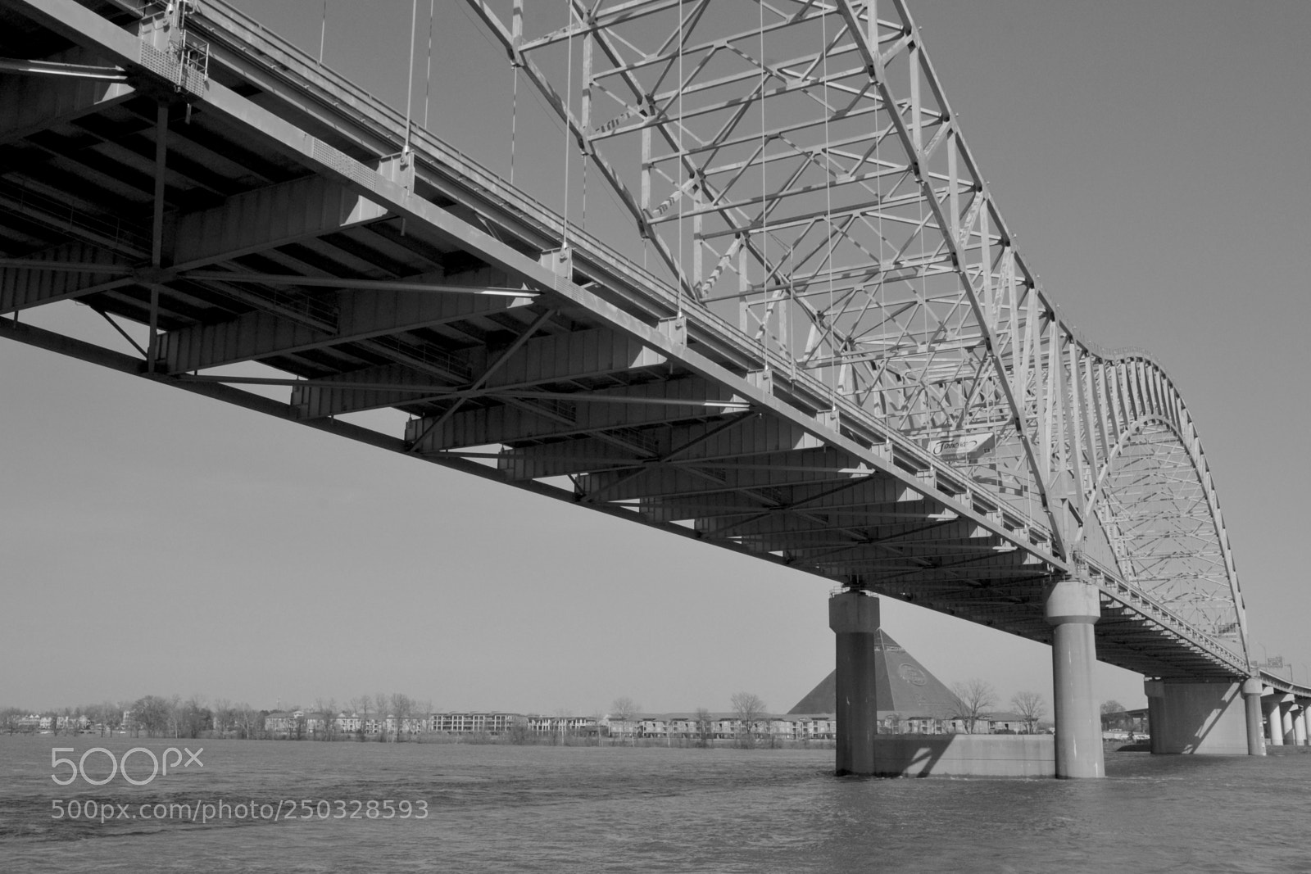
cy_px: 437
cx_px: 656
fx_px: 1202
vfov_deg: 40.0
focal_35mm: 33
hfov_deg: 57.2
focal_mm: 22
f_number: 14
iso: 400
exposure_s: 1/400
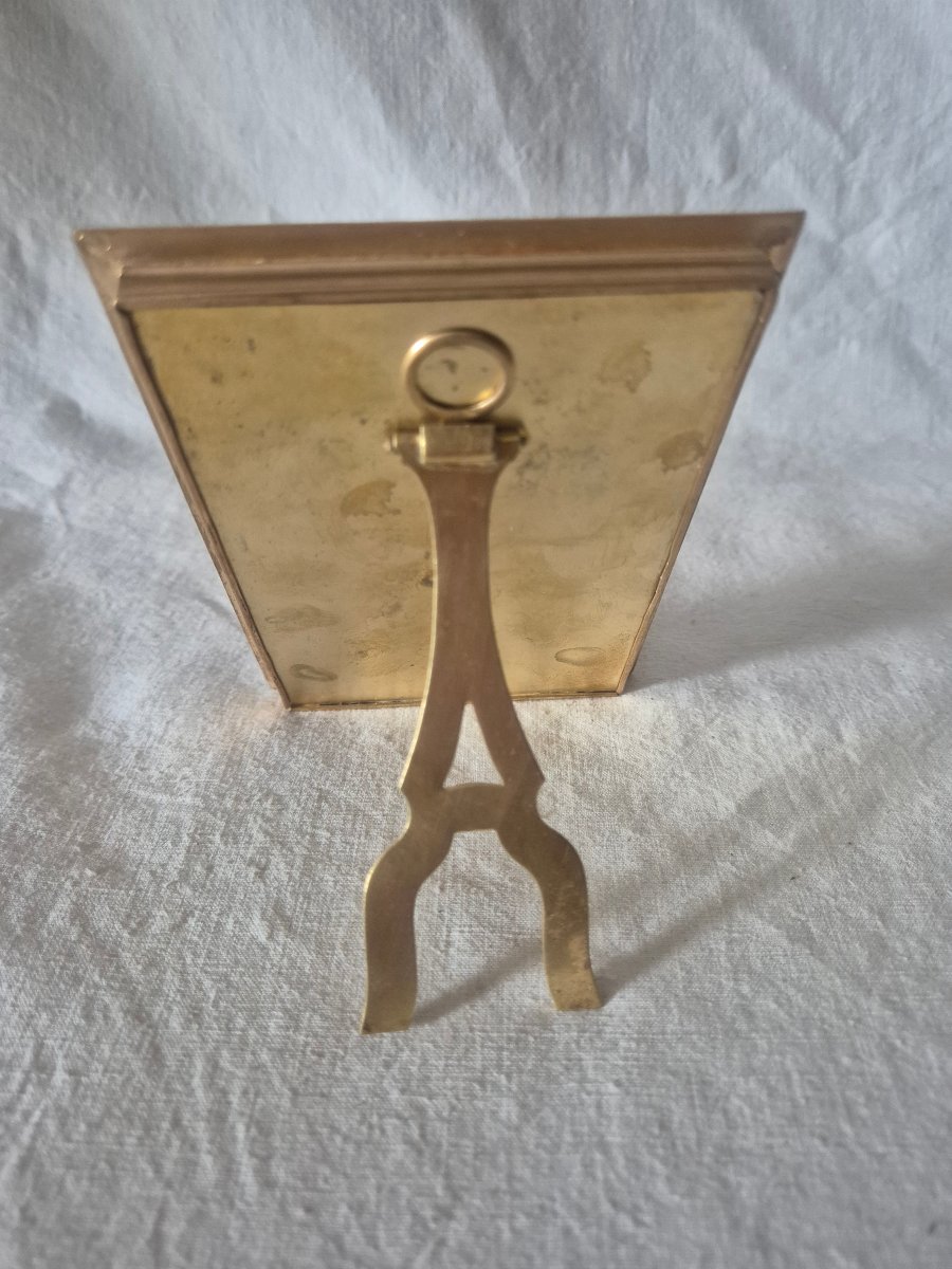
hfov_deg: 58.9
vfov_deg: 73.9
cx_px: 476
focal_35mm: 23
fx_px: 843
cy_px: 634
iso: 800
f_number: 1.8
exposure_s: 1/100
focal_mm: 5.4
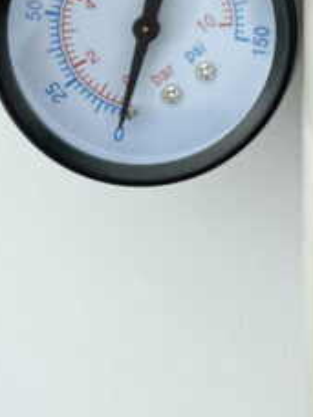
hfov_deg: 12.1
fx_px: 1411
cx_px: 456
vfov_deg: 15.6
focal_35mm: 117
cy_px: -198
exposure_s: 1/387
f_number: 1.6
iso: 50
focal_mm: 4.2
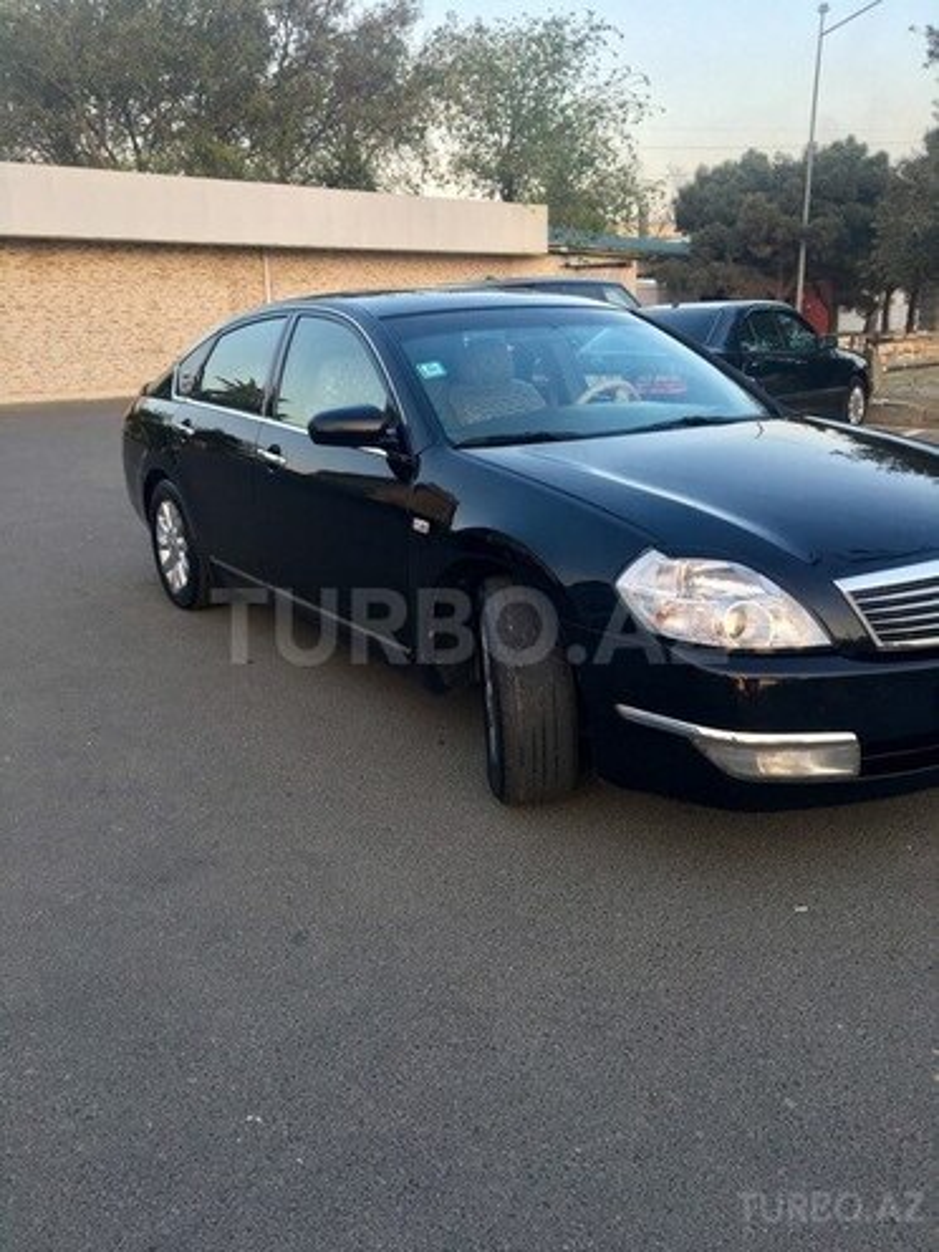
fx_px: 1049
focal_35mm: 29
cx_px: 470
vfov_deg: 61.7
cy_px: 626
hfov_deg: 48.2
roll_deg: +0.2
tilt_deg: -16.5
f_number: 2.2
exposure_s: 1/50
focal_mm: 4.15
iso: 32
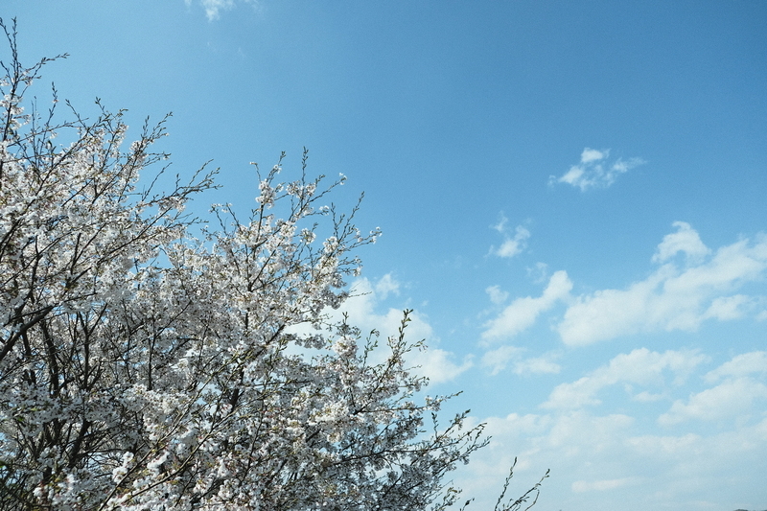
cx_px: 384
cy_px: 256
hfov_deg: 67.4
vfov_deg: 47.9
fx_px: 575
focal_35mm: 27
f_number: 2.8
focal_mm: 18
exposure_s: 1/7000
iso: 500
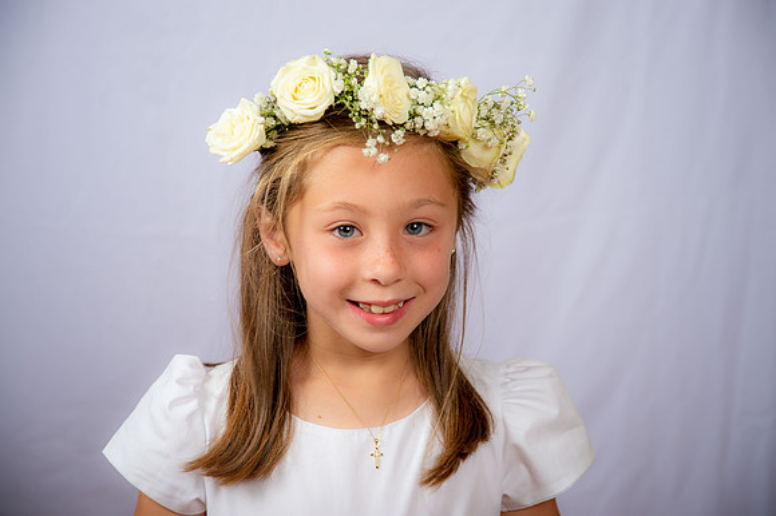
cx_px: 388
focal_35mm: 80
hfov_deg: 25.4
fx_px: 1723
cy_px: 258
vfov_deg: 17.0
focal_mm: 80
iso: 250
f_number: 6.3
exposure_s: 1/160
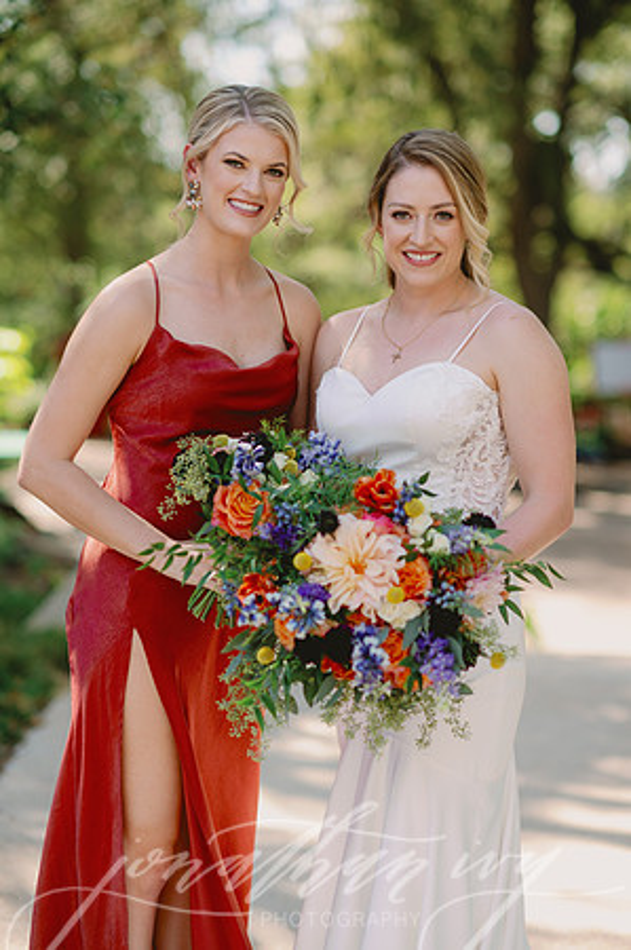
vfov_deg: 23.9
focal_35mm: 85
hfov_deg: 16.0
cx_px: 316
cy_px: 475
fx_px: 2240
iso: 100
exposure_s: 1/640
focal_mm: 85
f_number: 2.2
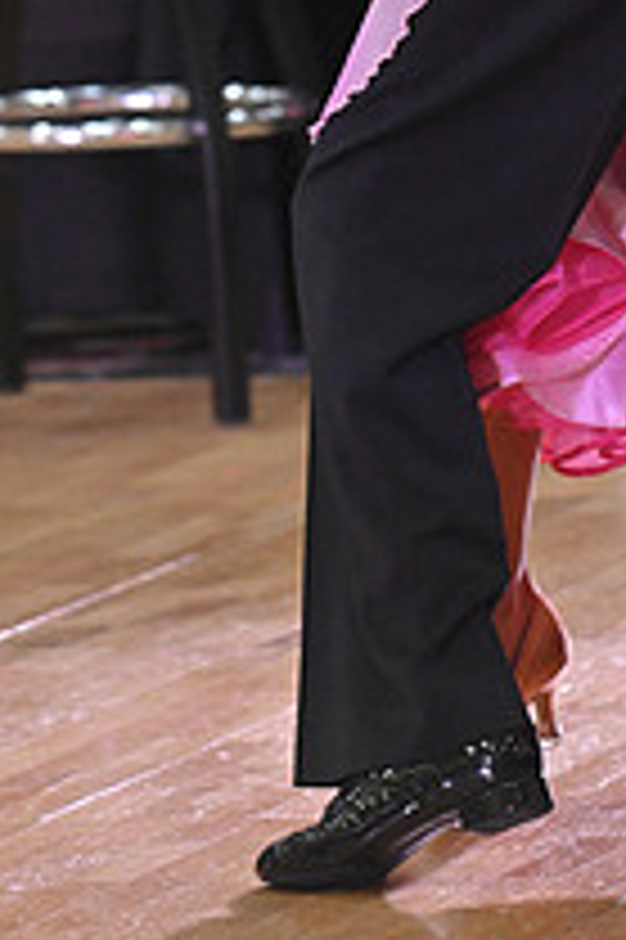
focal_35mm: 514
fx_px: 13428
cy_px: -198
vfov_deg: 4.0
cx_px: 430
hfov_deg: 2.7
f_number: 5
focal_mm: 185
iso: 3200
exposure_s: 1/400
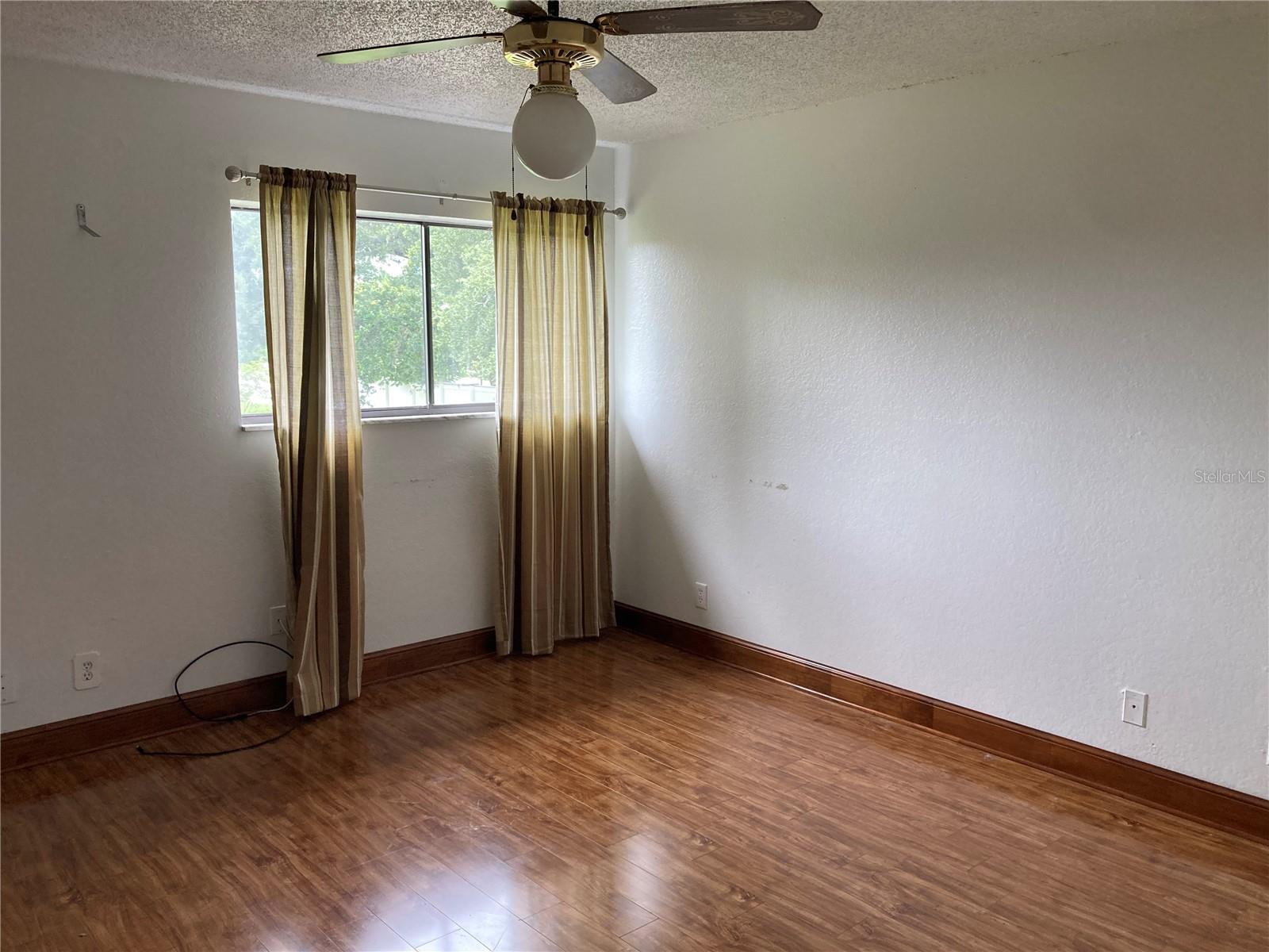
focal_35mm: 28
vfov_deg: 49.7
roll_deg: -0.9
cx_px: 634
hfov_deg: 63.4
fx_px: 1026
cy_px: 476
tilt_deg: -6.1
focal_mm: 3.99
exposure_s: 1/90
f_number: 1.8
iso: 80
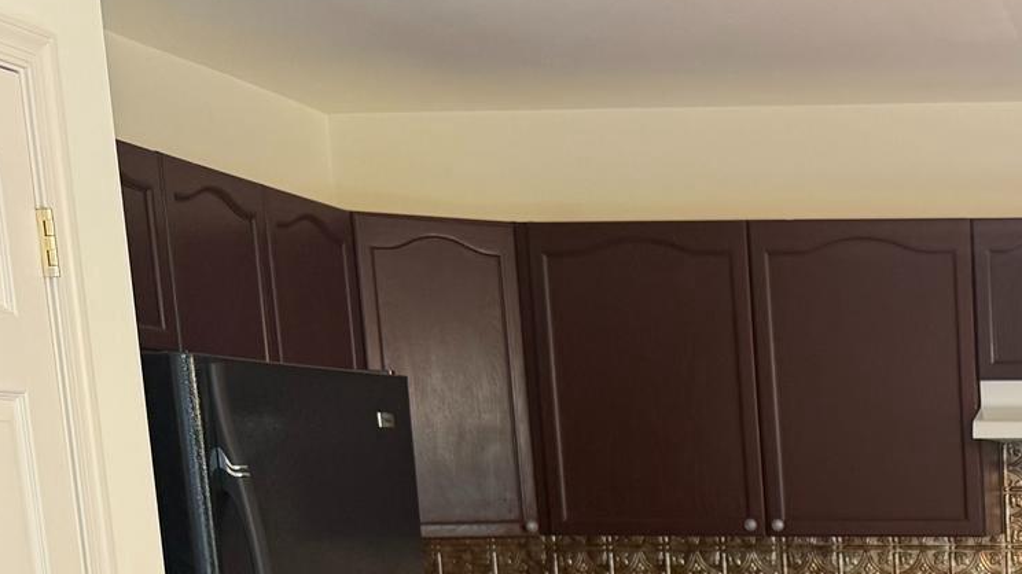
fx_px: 1951
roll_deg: +0.3
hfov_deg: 26.2
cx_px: 1223
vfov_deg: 15.3
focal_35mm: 72
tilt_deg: -11.6
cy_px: 904
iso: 125
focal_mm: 6.76
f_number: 1.78
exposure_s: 1/60
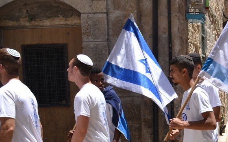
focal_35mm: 72
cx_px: 224
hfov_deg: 27.1
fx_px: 447
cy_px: 116
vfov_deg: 17.9
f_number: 6.3
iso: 200
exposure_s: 1/500
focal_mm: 22
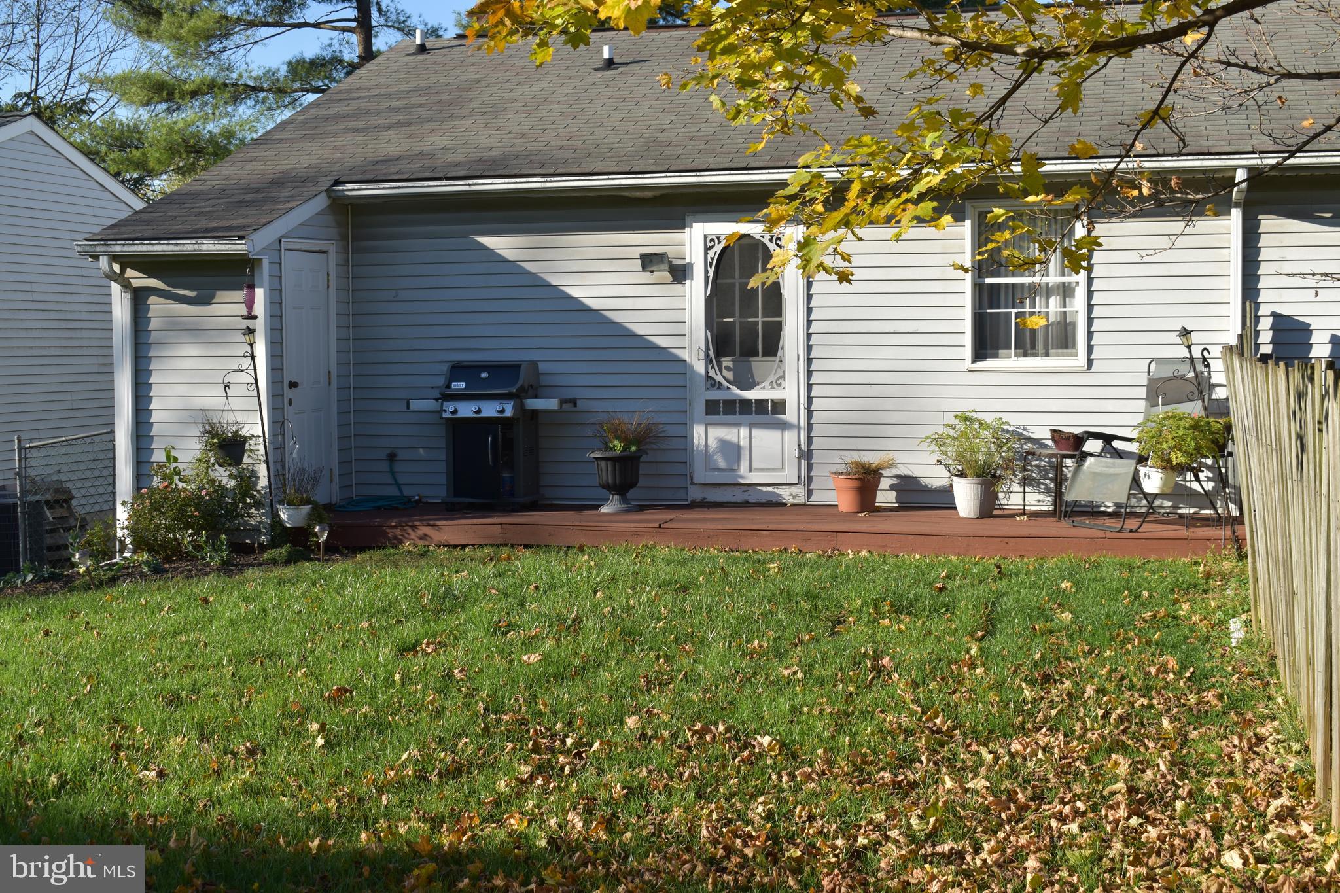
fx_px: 1786
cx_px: 670
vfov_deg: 28.1
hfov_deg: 41.1
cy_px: 446
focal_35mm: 48
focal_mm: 32
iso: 100
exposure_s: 1/200
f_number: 8
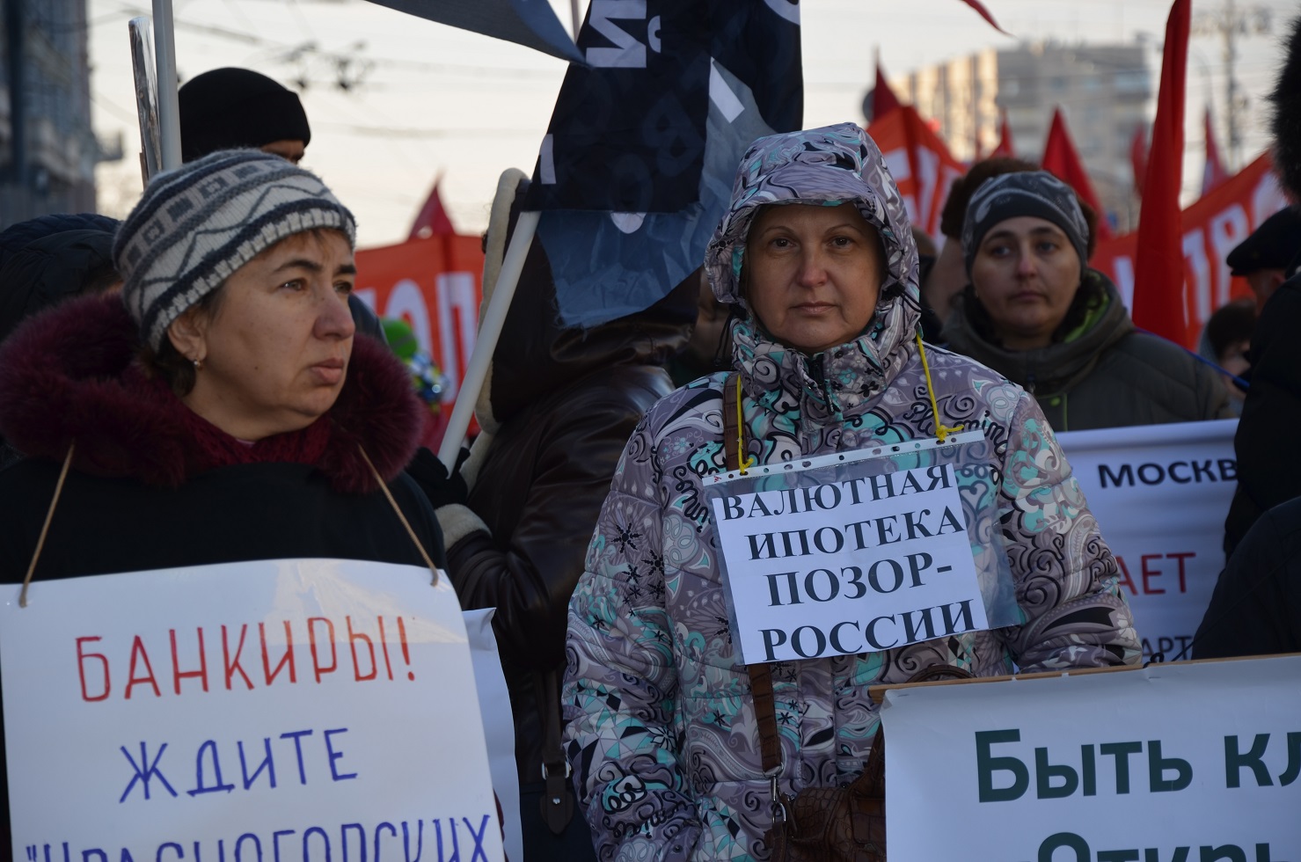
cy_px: 431
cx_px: 650
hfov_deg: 14.9
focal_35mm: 138
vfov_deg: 9.9
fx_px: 4977
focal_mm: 92
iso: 100
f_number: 5.6
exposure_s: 1/200
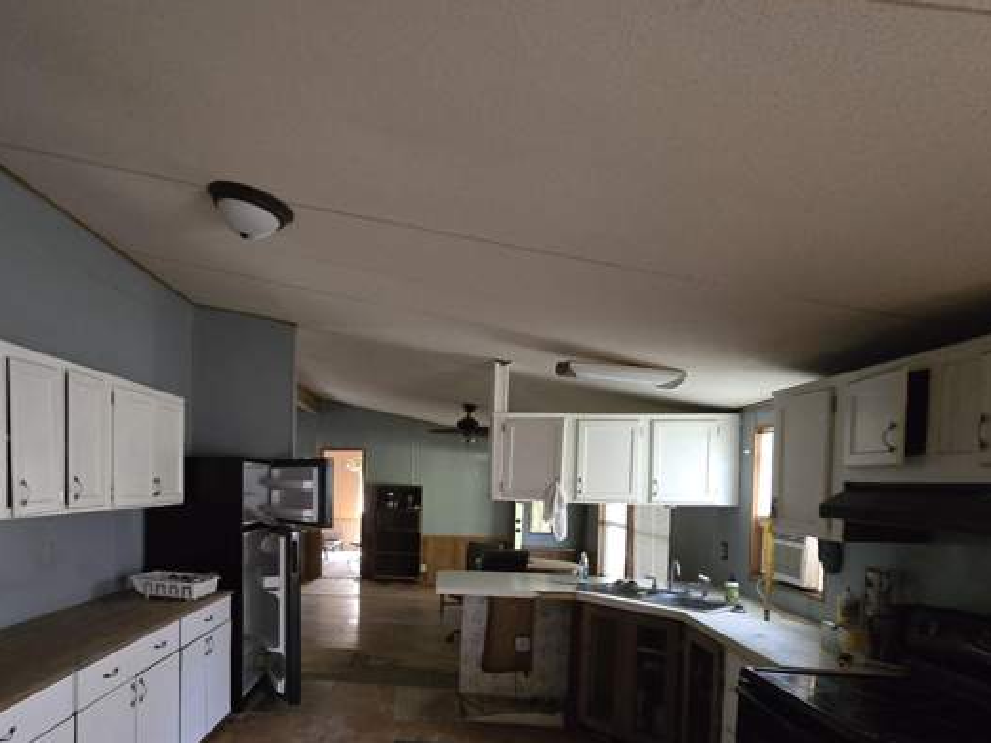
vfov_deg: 64.3
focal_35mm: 20
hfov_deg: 80.0
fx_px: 573
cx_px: 362
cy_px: 495
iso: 1250
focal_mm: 2.2
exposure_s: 1/24
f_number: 2.2
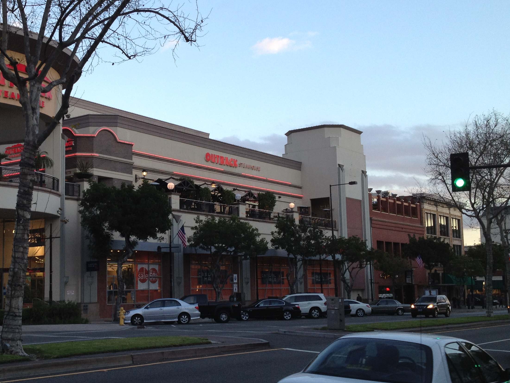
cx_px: 170
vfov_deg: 28.0
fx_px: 766
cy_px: 202
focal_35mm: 52
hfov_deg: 36.4
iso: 64
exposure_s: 1/160
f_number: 2.4
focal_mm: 4.28
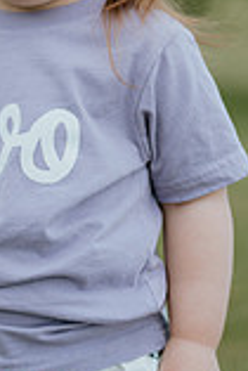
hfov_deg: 9.4
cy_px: 69
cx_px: 64
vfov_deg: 14.0
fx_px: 1505
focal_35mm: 146
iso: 100
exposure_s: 1/500
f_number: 2.2
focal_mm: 51
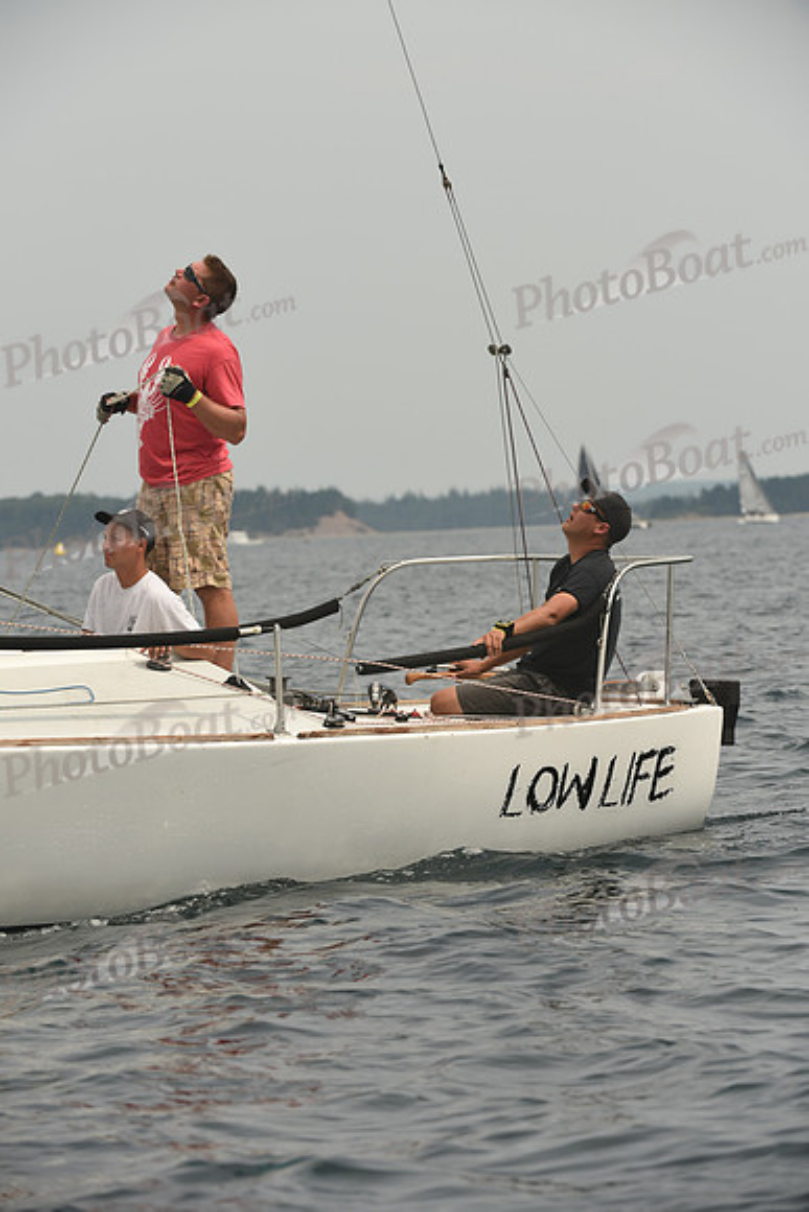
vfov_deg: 10.3
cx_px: 404
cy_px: 606
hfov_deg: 6.9
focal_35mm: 200
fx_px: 6737
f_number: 6.3
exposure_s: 1/1000
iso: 250
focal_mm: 200
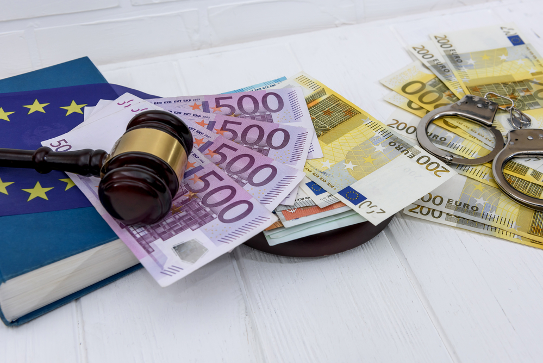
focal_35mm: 48
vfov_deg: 28.1
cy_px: 182
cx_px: 272
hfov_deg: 41.1
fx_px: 724
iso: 320
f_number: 9
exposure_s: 1/200
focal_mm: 48
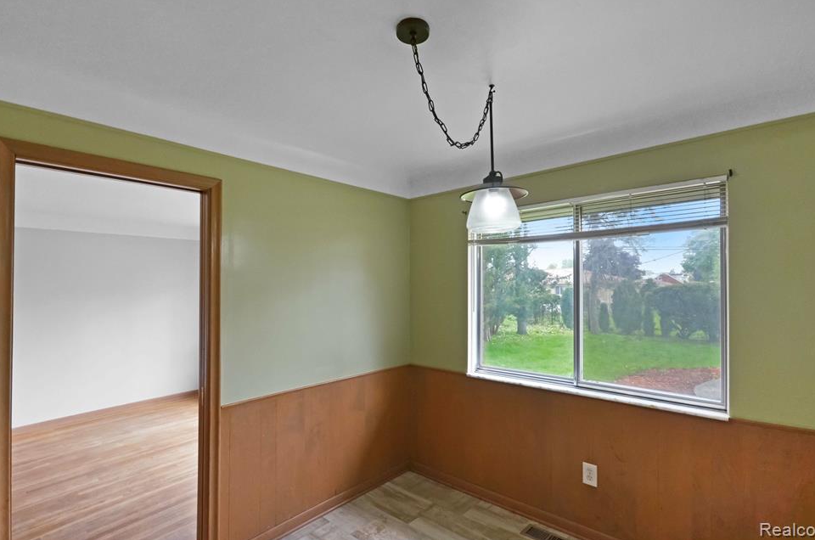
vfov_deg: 73.4
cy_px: 256
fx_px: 361
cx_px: 411
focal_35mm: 16
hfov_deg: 96.8
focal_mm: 10
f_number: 5.6
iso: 400
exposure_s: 1/125
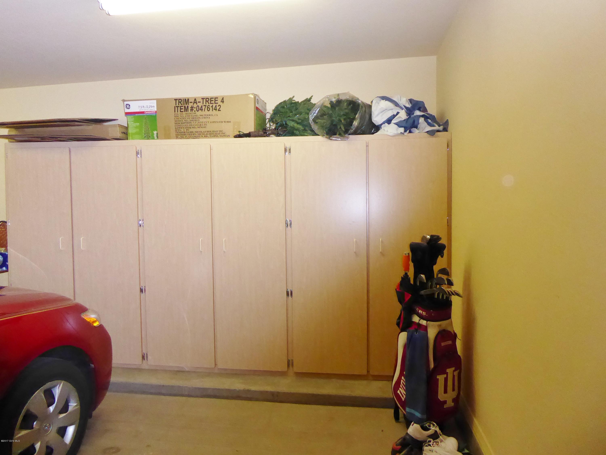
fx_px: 438
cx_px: 303
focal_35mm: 25
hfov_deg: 69.4
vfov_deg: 54.9
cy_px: 228
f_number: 3.3
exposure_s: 1/60
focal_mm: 4.3
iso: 800
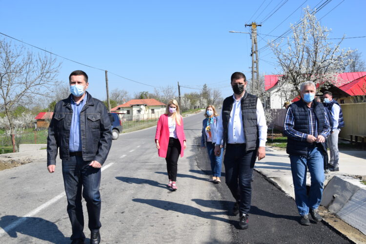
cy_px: 122
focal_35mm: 36
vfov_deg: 36.9
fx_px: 366
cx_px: 183
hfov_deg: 53.1
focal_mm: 24
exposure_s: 1/320
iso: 200
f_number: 9
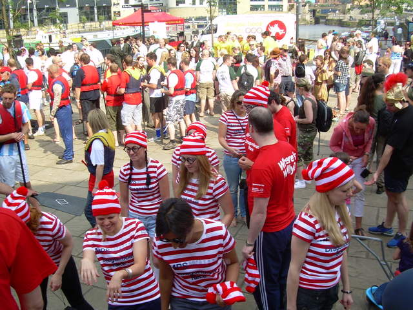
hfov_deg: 49.0
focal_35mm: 38
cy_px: 155
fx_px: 453
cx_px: 206
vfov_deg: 37.7
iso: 50
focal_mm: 6.3
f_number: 4.6
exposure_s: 1/177
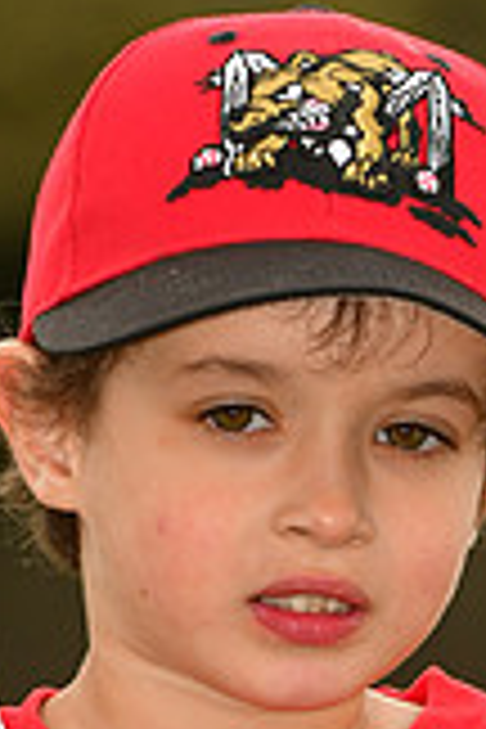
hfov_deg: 1.5
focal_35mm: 940
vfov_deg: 2.2
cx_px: 200
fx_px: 19029
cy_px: 958
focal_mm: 175
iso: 200
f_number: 5
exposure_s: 1/500
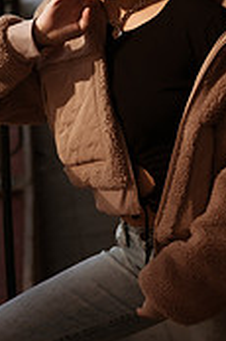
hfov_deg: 15.0
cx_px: 90
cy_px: 30
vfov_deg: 21.8
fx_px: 859
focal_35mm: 91
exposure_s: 1/1250
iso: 50
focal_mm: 35
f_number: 2.2
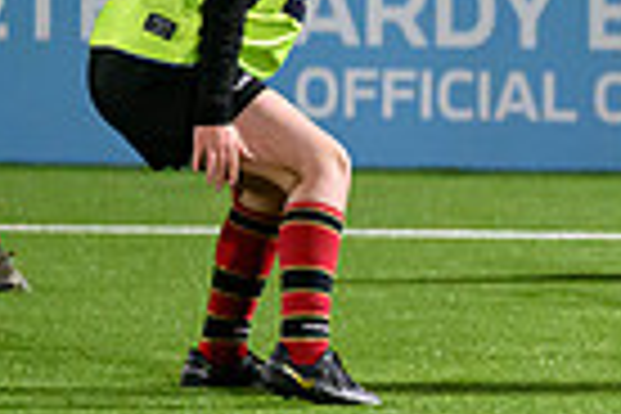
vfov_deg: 1.6
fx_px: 14472
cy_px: 169
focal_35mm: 839
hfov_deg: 2.4
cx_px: 1260
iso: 6400
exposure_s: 1/1250
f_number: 3.2
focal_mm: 200
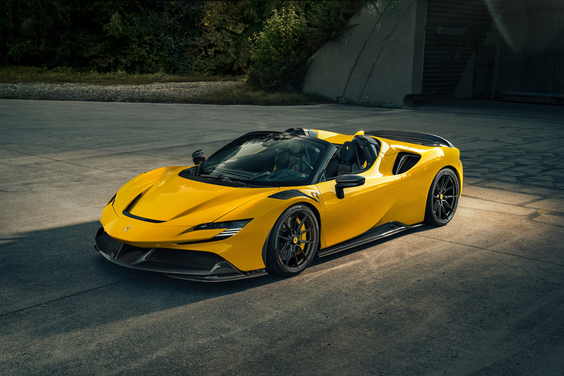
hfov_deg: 41.4
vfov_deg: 28.3
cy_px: 188
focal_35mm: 48
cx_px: 282
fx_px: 746
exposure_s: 1/200
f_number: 7.1
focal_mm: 47.6
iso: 100
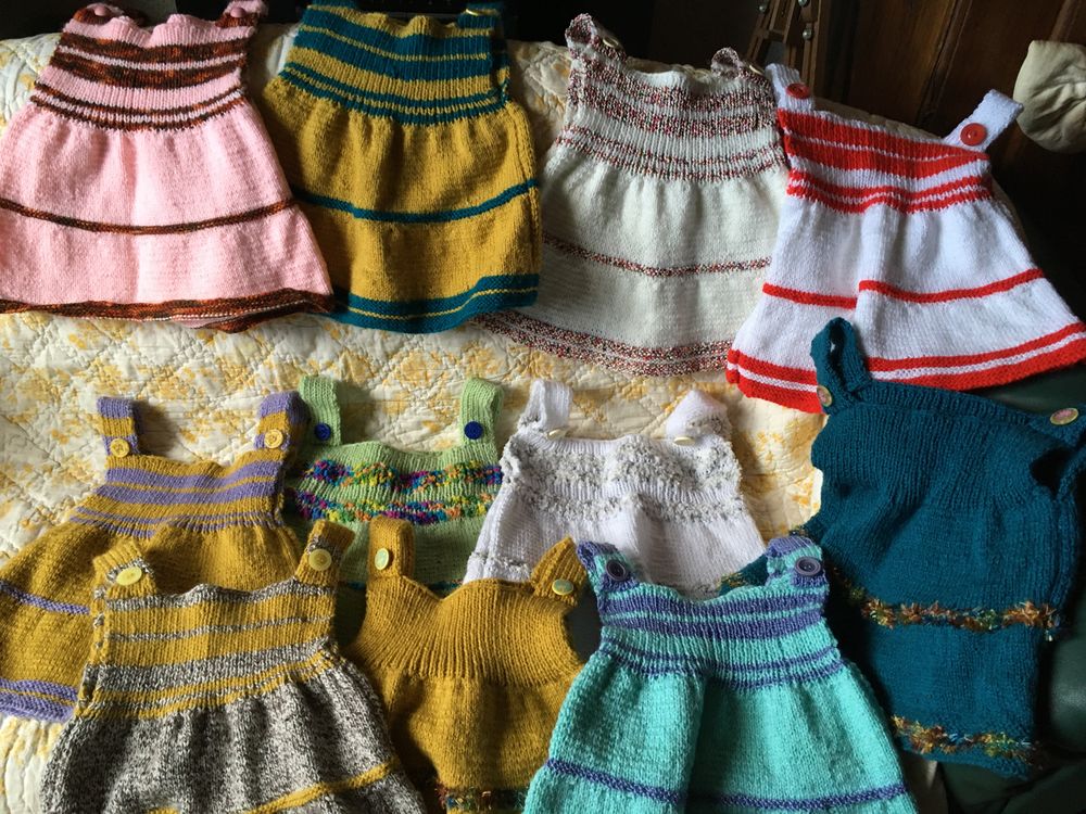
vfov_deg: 48.2
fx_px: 910
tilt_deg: -43.4
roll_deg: -1.1
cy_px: 407
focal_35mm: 29
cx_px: 543
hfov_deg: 61.7
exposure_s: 1/33
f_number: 2.2
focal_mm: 4.15
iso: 125
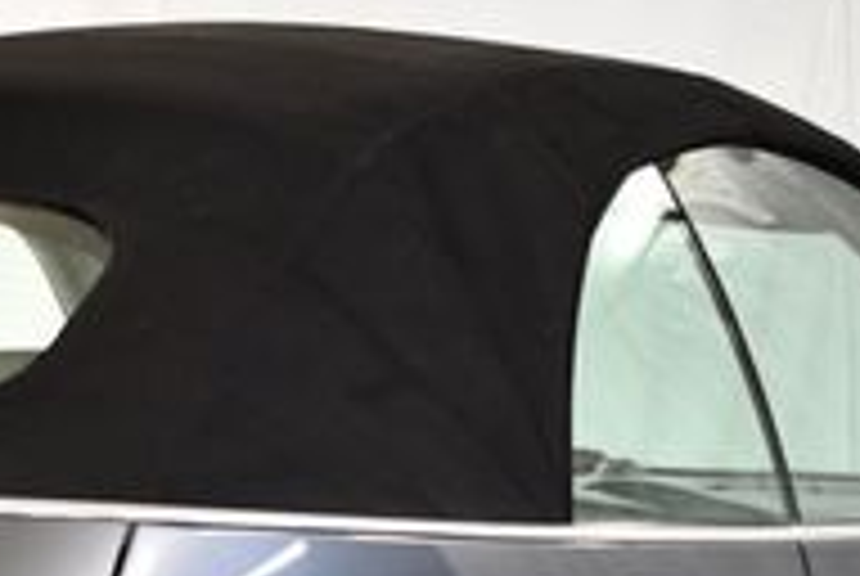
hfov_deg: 10.2
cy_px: 860
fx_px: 4809
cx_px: 68
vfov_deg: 6.8
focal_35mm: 201
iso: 1250
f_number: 4.2
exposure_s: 1/125
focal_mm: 30
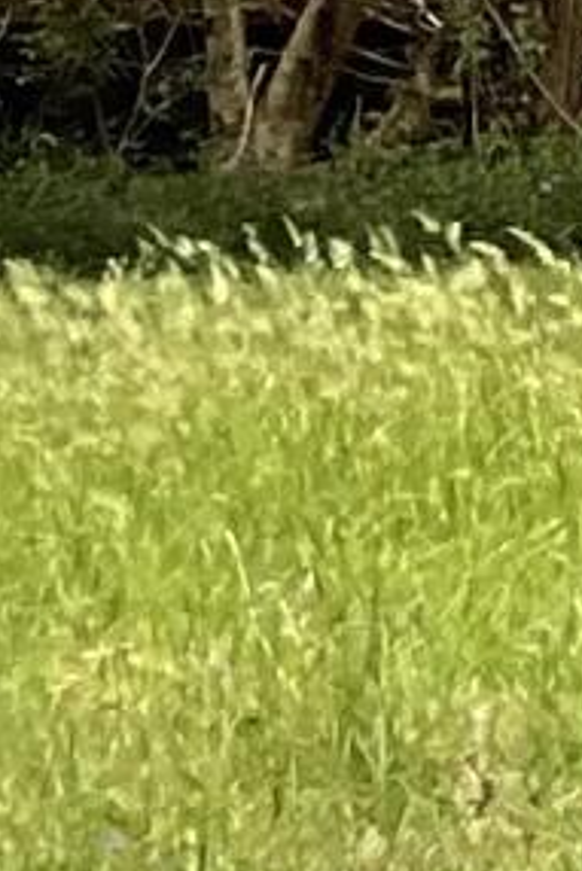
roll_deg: -2.8
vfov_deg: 5.9
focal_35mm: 316
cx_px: 3538
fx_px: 7653
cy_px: -1955
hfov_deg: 3.7
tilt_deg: +9.2
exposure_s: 1/346
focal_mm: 3
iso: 16
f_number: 1.8
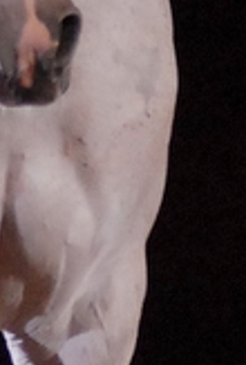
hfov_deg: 1.2
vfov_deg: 1.8
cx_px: -68
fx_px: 11413
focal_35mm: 1123
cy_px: 251
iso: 1600
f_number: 2.8
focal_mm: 170
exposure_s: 1/500
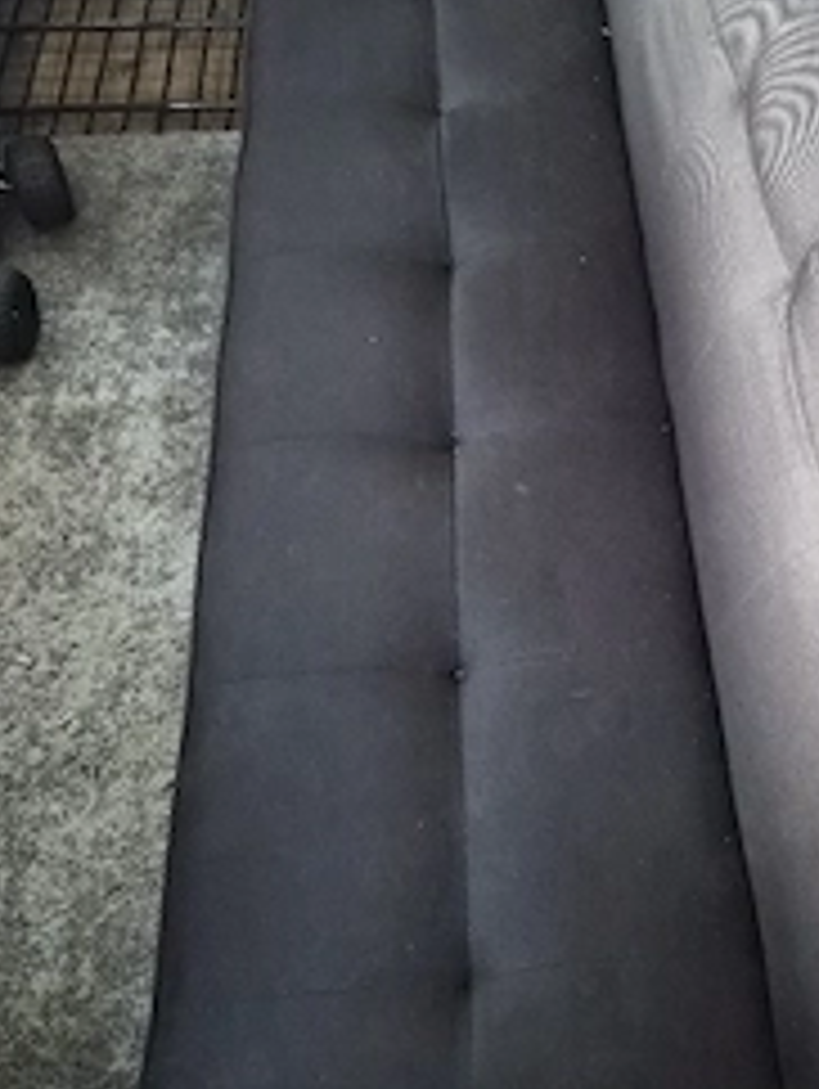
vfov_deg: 48.9
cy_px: 490
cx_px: 585
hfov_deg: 37.1
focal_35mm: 38
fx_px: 1197
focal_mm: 5.4
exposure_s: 1/100
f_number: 1.8
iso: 2500
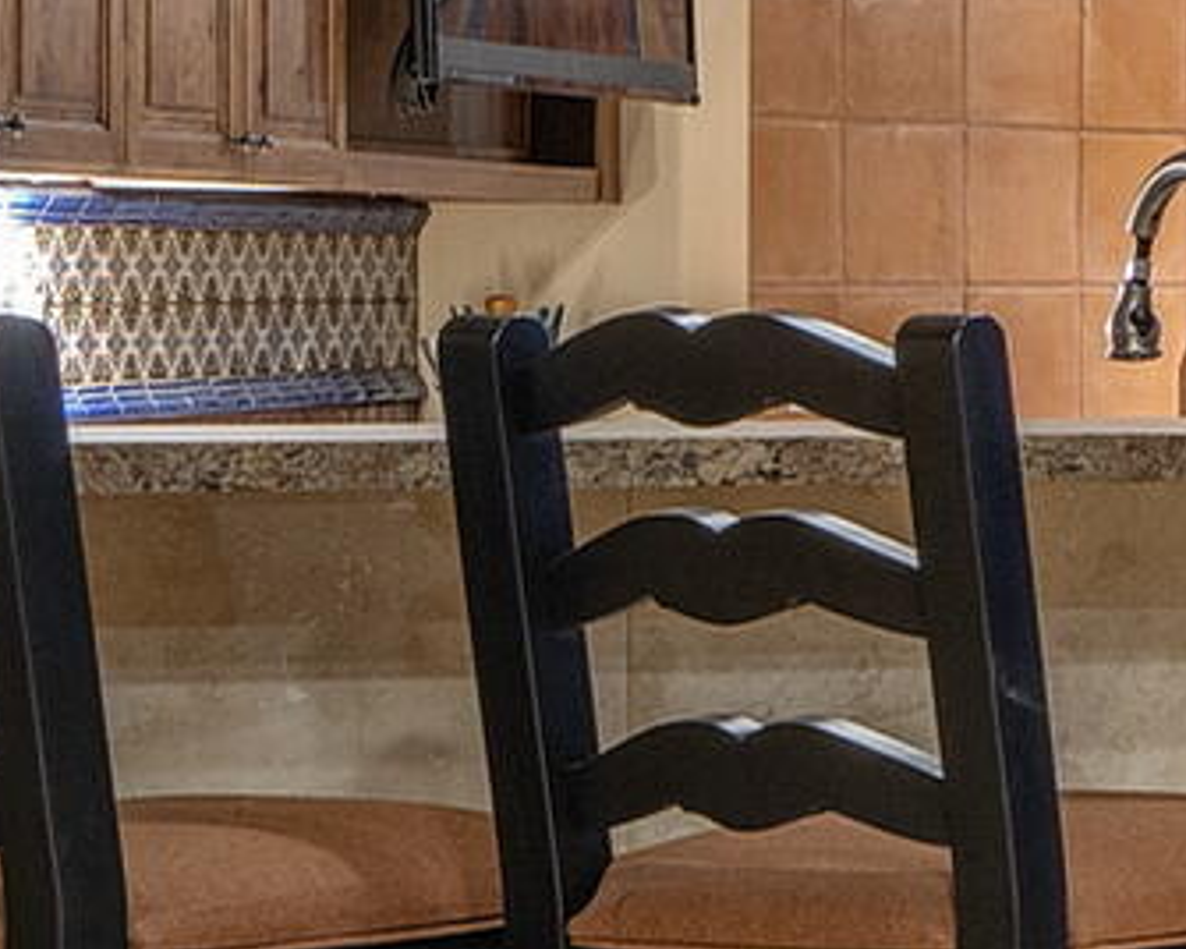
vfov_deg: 10.3
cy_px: 205
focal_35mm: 149
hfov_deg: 9.6
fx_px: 5230
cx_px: 3714
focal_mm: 19
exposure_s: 5
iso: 200
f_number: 9
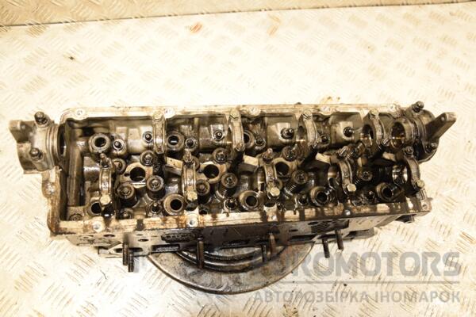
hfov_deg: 59.5
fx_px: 416
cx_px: 238
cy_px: 158
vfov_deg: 41.7
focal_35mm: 32
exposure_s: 1/125
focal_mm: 21
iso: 800
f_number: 5
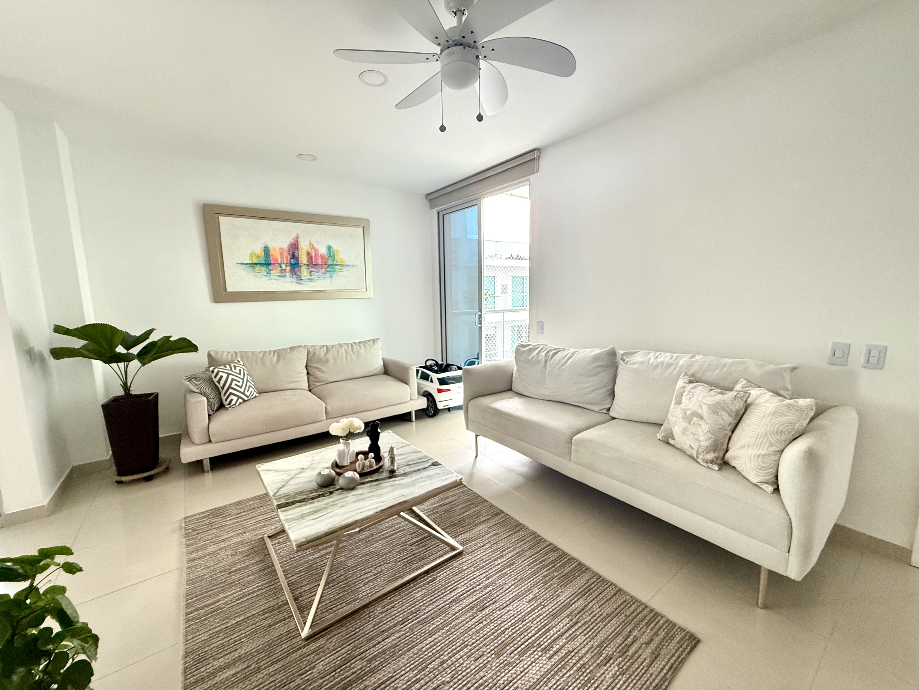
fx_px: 372
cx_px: 460
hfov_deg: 102.1
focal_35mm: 14
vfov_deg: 85.7
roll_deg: +1.0
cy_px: 345
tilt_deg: -7.4
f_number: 2.2
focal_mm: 2.22
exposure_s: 1/99
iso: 320
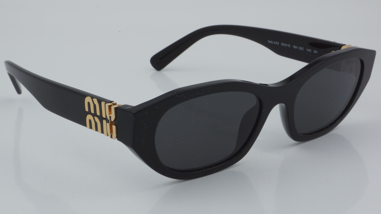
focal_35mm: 79
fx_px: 798
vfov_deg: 15.3
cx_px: 190
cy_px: 103
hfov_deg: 26.9
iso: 100
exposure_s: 1/4
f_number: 32
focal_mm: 50
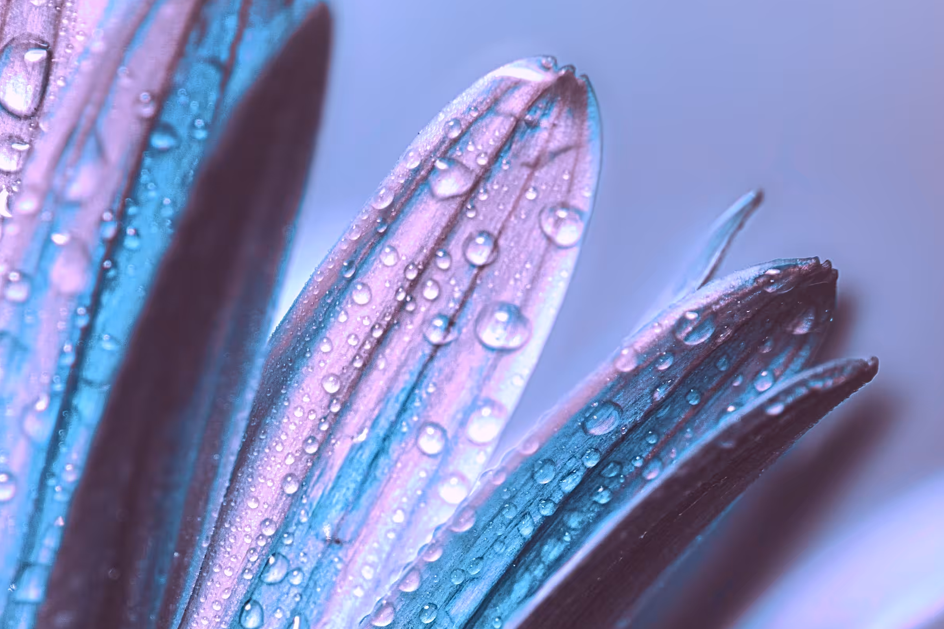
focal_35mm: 206
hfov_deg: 10.0
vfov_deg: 6.7
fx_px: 5408
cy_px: 503
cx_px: 302
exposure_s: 1/400
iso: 100
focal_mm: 55
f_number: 6.3
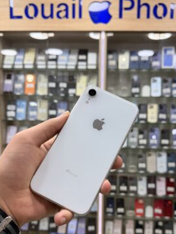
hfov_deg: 41.7
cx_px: 101
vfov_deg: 53.2
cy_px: 150
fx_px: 230
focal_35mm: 34
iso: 64
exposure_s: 1/143
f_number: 1.78
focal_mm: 6.76
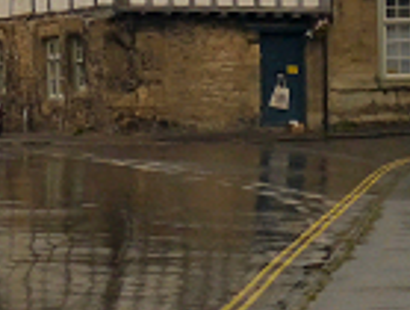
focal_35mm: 184
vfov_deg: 8.1
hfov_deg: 9.9
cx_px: -410
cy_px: 55
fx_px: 2185
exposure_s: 1/500
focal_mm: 20
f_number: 8
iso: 800
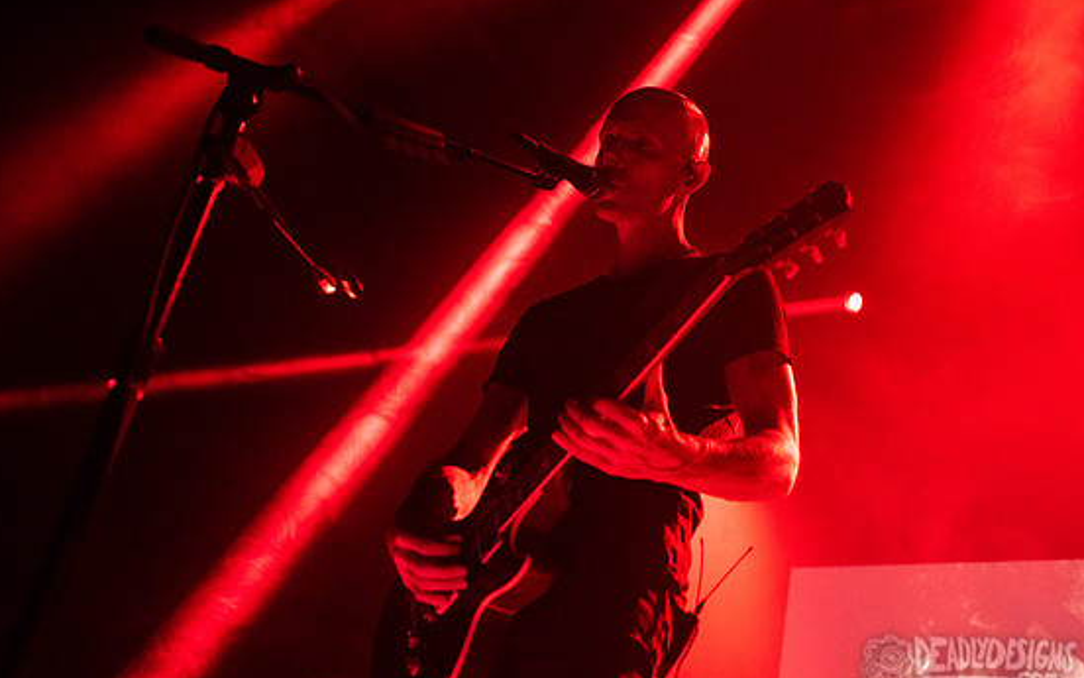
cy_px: 278
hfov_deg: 38.2
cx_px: 595
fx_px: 1566
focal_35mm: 53
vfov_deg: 24.4
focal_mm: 44
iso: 3200
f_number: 3.2
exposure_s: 1/100
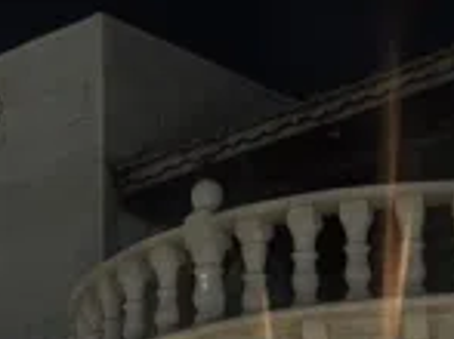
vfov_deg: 7.0
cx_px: 266
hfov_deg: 9.5
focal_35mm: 209
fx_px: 2739
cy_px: 533
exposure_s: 1/25
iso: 800
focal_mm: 6.76
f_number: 1.78
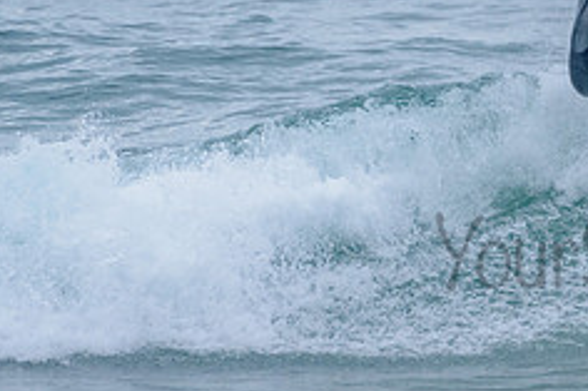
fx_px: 24629
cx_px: 695
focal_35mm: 1509
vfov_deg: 0.9
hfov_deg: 1.4
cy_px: 123
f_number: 5.6
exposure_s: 1/2000
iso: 1800
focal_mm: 500
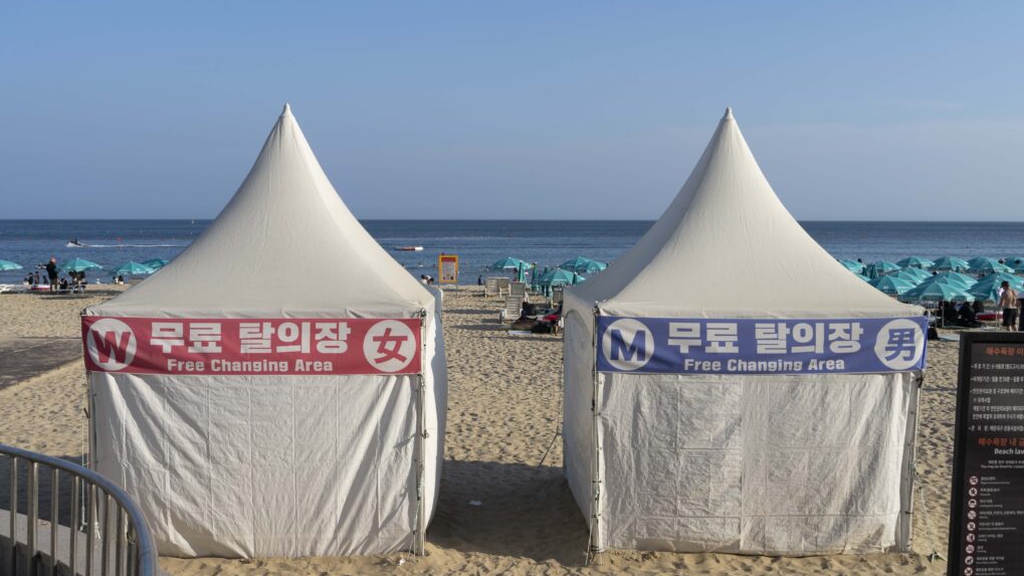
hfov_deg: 50.5
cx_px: 514
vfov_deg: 29.7
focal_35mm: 40
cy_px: 282
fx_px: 1086
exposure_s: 1/250
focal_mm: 38
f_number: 11
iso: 100
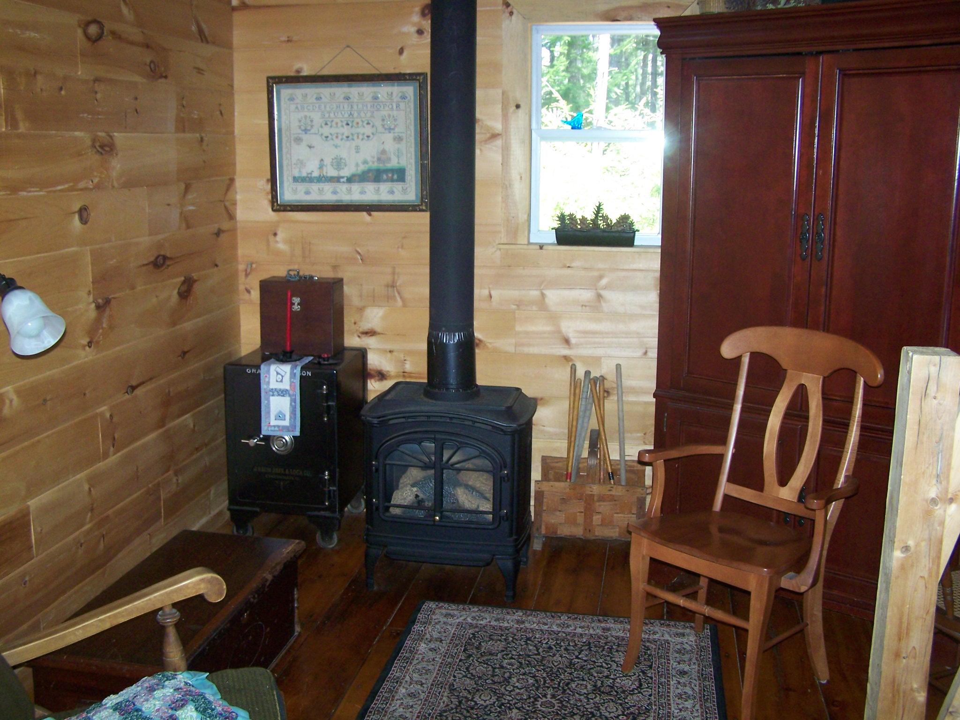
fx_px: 1054
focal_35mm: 38
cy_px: 360
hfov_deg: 49.0
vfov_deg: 37.7
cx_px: 480
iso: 160
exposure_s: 1/60
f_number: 2.8
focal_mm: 6.3
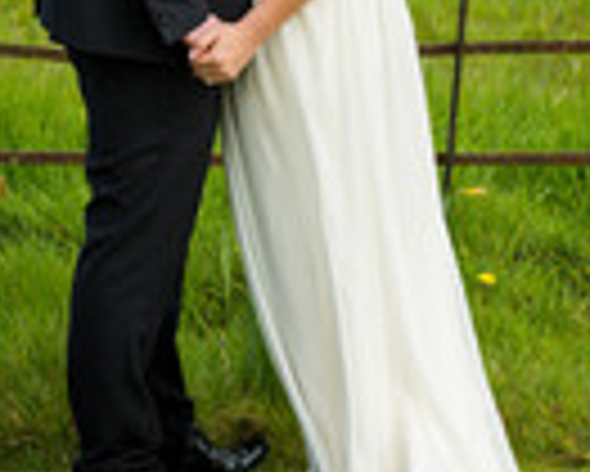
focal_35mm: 253
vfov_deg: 6.1
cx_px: 226
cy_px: -71
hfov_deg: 7.6
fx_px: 4421
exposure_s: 1/320
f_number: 4
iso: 100
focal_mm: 70
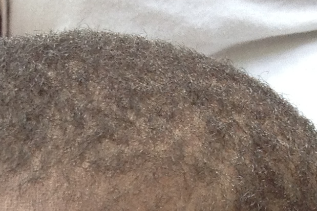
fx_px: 1691
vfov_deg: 6.6
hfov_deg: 10.5
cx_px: -98
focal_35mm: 192
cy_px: 583
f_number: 2.4
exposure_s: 1/120
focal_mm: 4.28
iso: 64
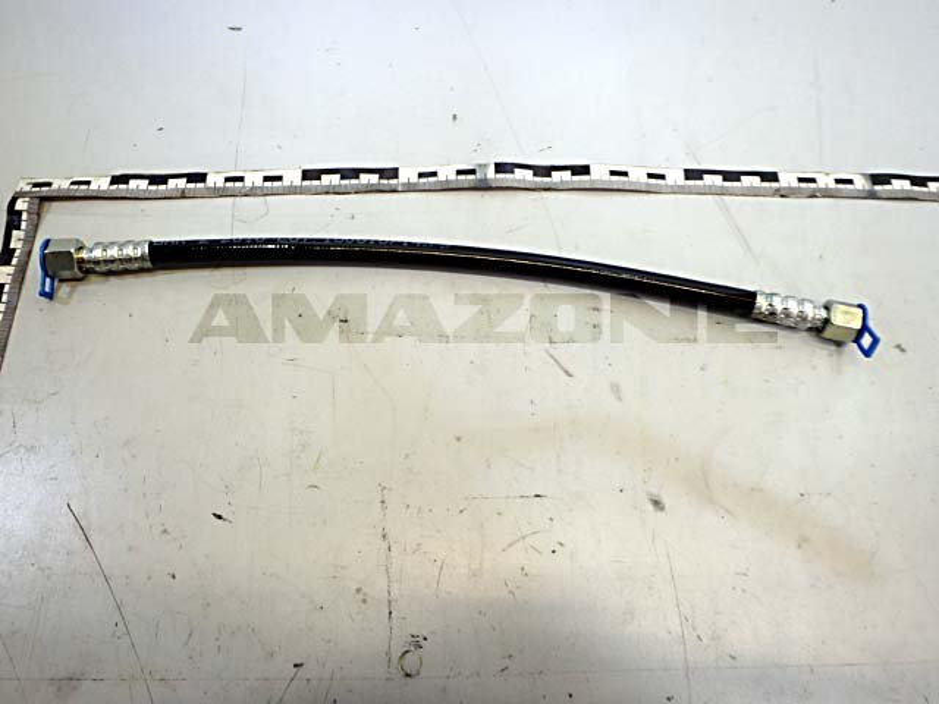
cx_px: 470
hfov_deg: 63.4
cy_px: 352
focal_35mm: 28
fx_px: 760
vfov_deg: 49.7
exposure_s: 1/30
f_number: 3.9
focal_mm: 5
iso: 200
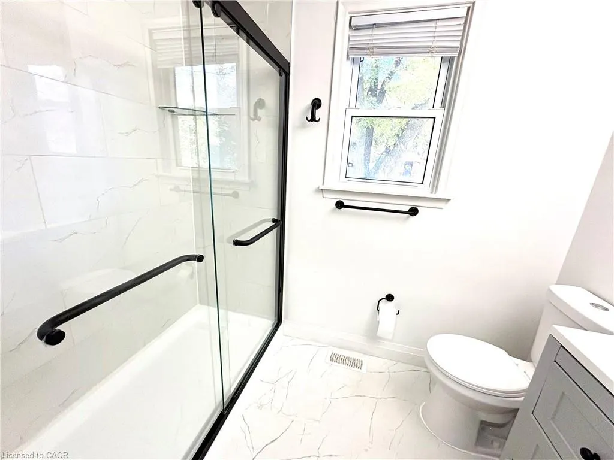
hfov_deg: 102.1
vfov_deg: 85.7
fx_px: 248
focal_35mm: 14
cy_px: 230
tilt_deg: -15.1
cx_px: 307
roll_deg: -3.2
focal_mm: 2.22
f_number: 2.2
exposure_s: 1/120
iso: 200
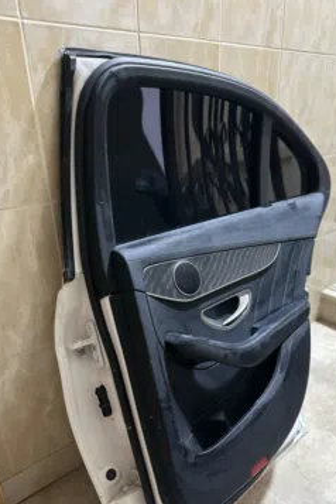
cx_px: 206
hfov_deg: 46.1
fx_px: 392
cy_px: 280
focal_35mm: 28
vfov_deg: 65.3
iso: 800
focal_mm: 6.86
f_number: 1.78
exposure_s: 1/33
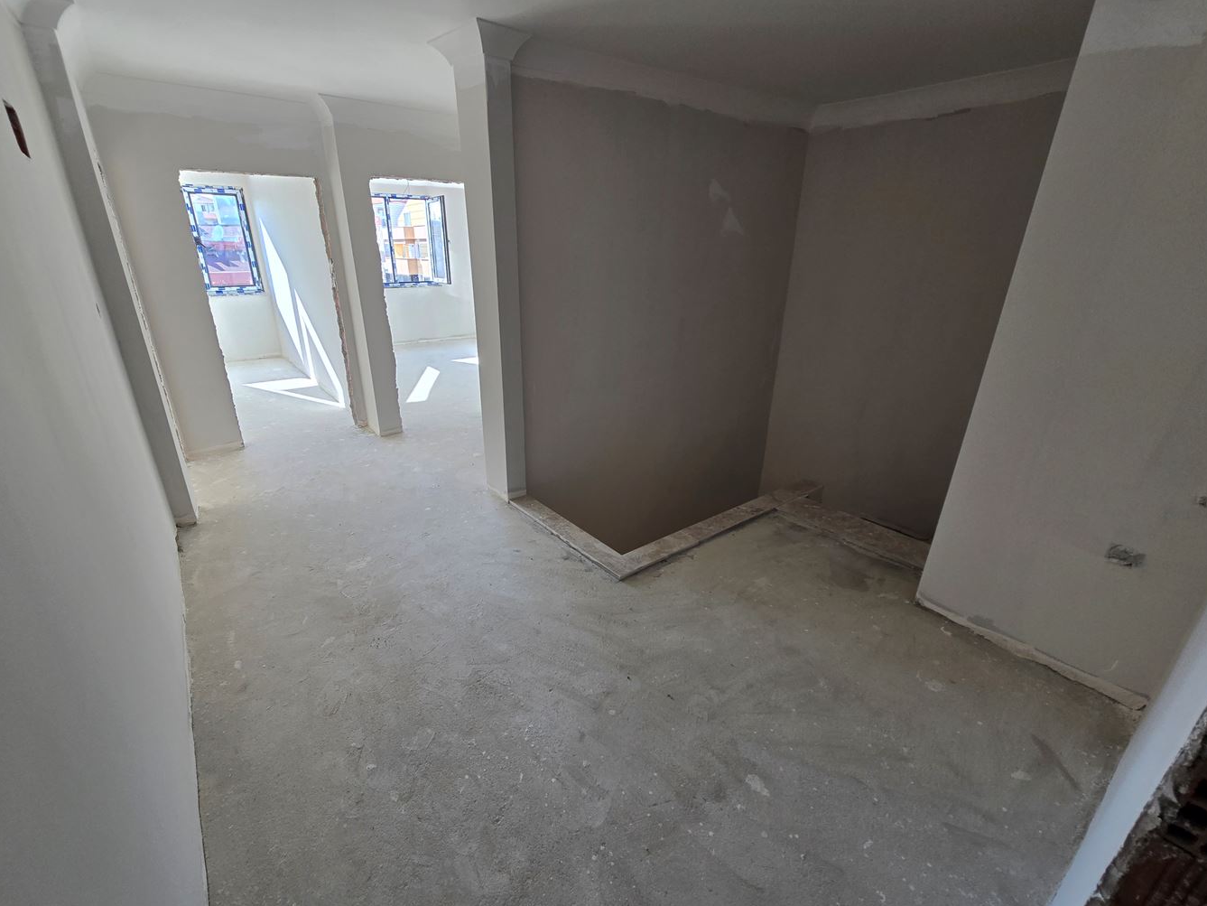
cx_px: 570
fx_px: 488
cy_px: 472
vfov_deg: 85.6
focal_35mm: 14
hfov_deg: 102.0
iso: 50
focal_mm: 2.2
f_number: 2.2
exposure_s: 1/100
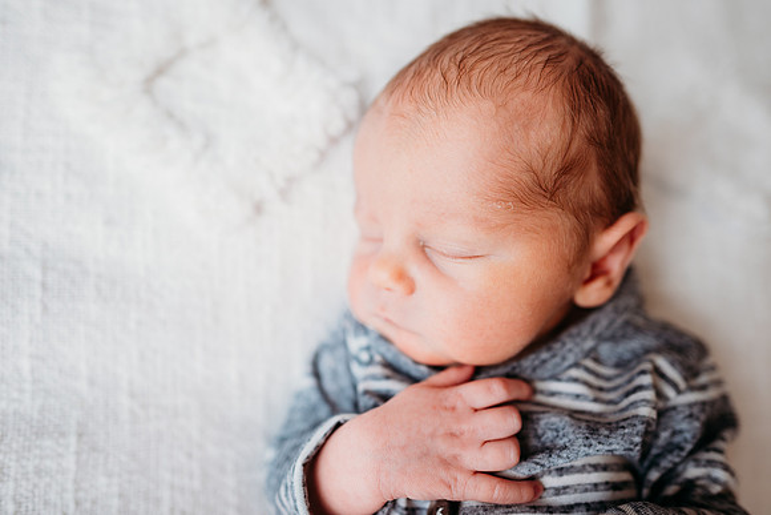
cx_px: 386
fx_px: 514
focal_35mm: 24
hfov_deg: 73.7
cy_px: 258
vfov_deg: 53.2
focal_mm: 24
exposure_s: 1/200
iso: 80
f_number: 2.2
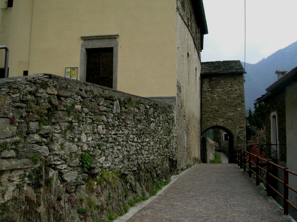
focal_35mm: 35
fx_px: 300
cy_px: 111
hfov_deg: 52.6
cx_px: 148
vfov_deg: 40.7
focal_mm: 5.4
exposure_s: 1/251
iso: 50
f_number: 4.8
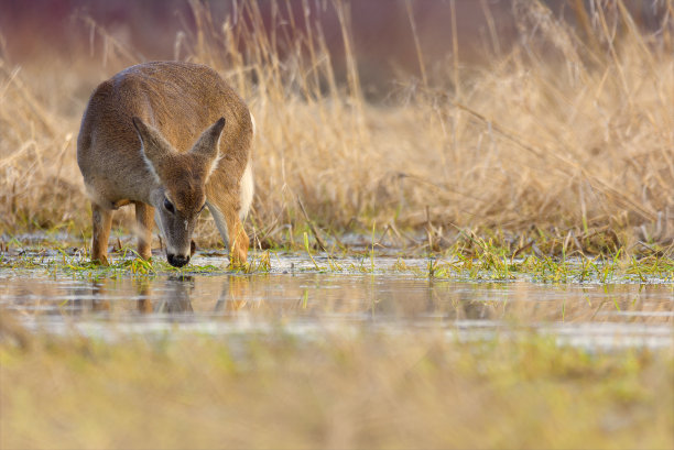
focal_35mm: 900
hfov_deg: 2.3
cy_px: 225
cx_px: 337
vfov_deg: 1.5
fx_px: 16861
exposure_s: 1/125
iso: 500
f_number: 6.3
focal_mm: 600
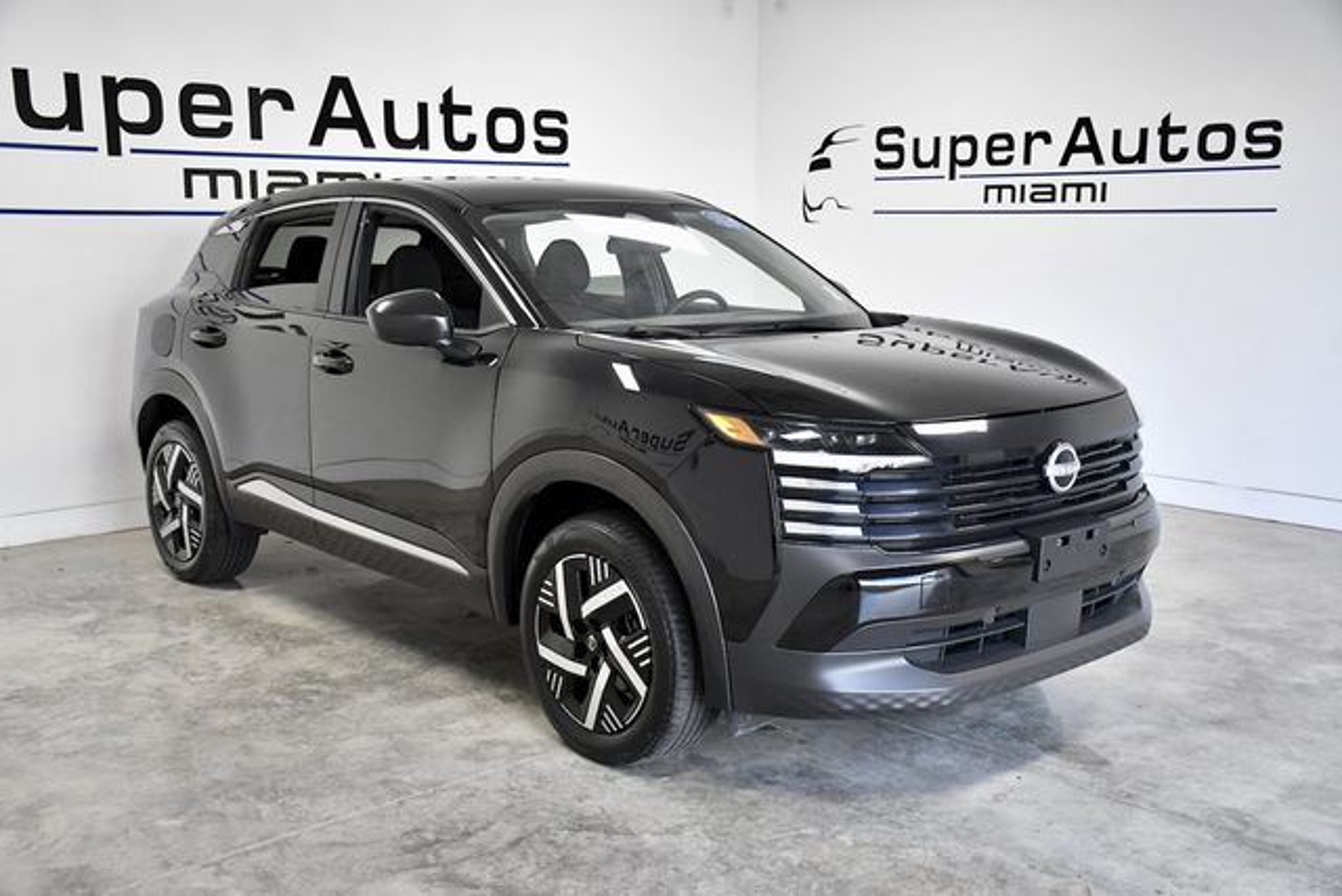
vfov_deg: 36.9
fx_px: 1342
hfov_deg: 53.1
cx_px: 671
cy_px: 448
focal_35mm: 36
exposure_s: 1/800
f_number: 3.8
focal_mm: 24
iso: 2500
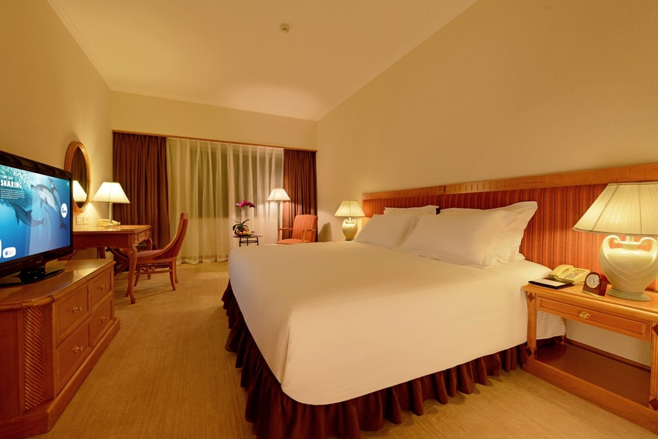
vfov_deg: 77.4
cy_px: 220
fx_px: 274
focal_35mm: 15
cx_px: 329
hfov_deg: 100.4
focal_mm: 15
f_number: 11
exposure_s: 1.6
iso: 100
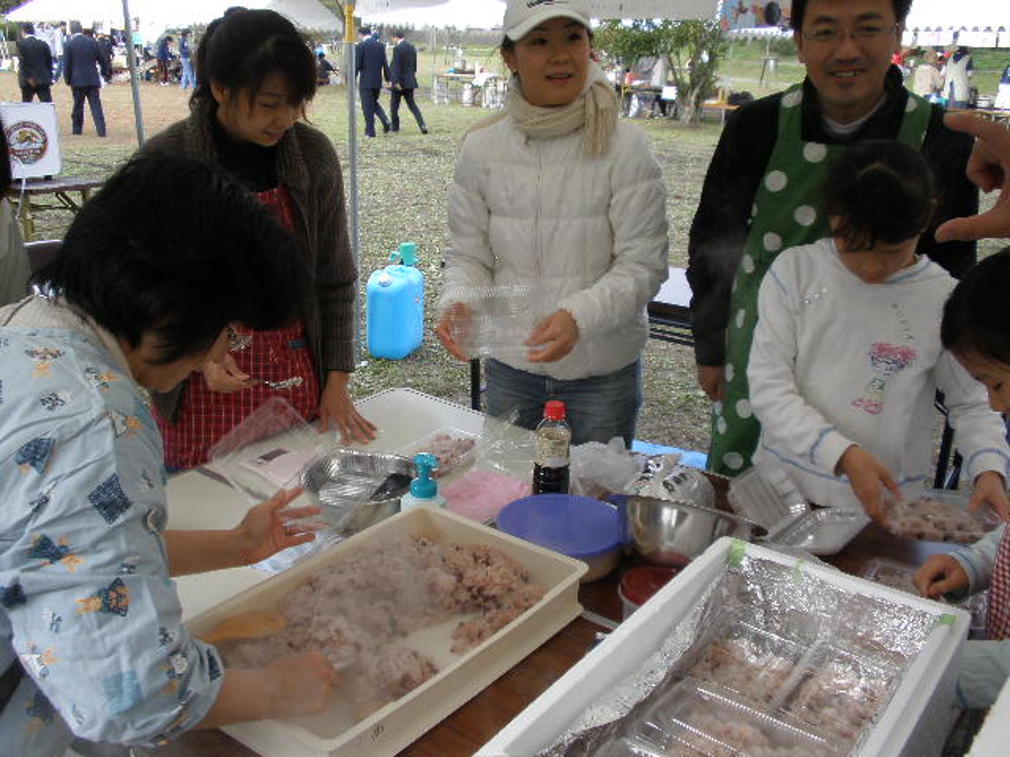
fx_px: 1080
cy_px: 378
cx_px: 505
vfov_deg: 38.7
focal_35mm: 37
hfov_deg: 50.1
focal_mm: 6.6
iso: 64
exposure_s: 1/125
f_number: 3.5
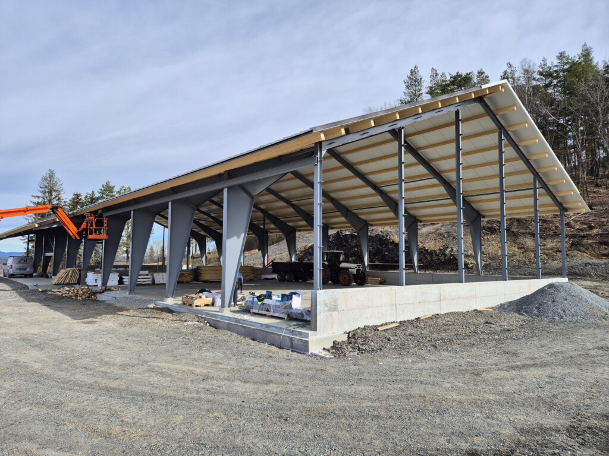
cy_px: 228
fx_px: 405
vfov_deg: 58.9
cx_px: 304
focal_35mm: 23
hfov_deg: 73.9
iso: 25
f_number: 1.8
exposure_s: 1/1252
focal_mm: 5.4
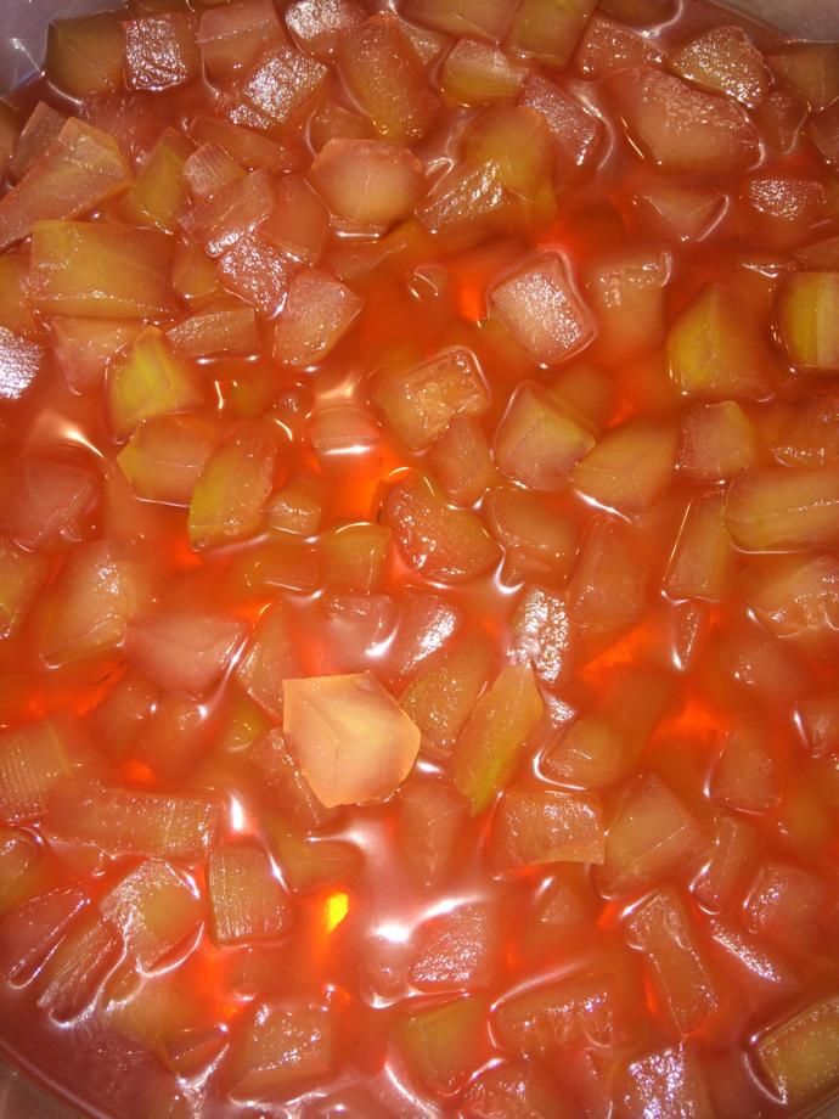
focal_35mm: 29
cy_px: 560
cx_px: 420
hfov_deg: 48.2
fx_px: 937
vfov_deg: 61.7
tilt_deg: -80.2
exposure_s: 1/48
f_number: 2.2
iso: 32
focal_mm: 4.15
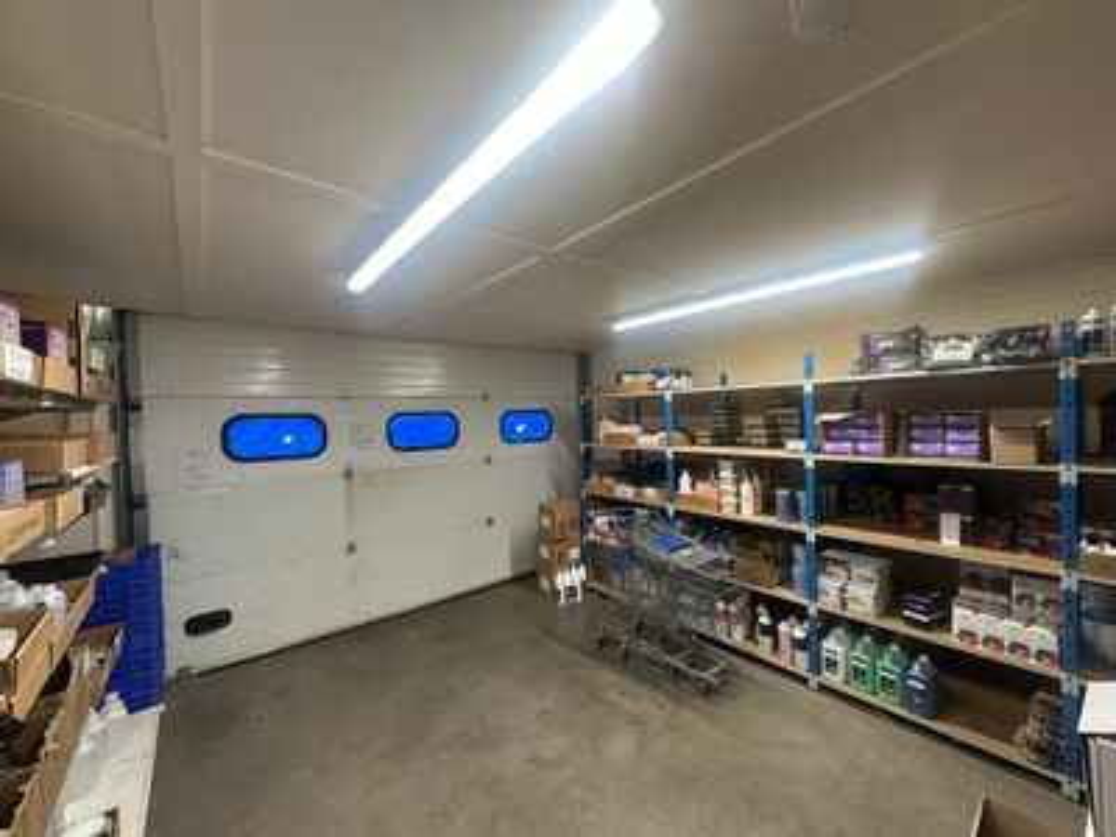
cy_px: 418
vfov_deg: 85.7
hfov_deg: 102.1
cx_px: 558
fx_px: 451
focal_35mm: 14
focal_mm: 2.22
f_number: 2.2
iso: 320
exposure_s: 1/100
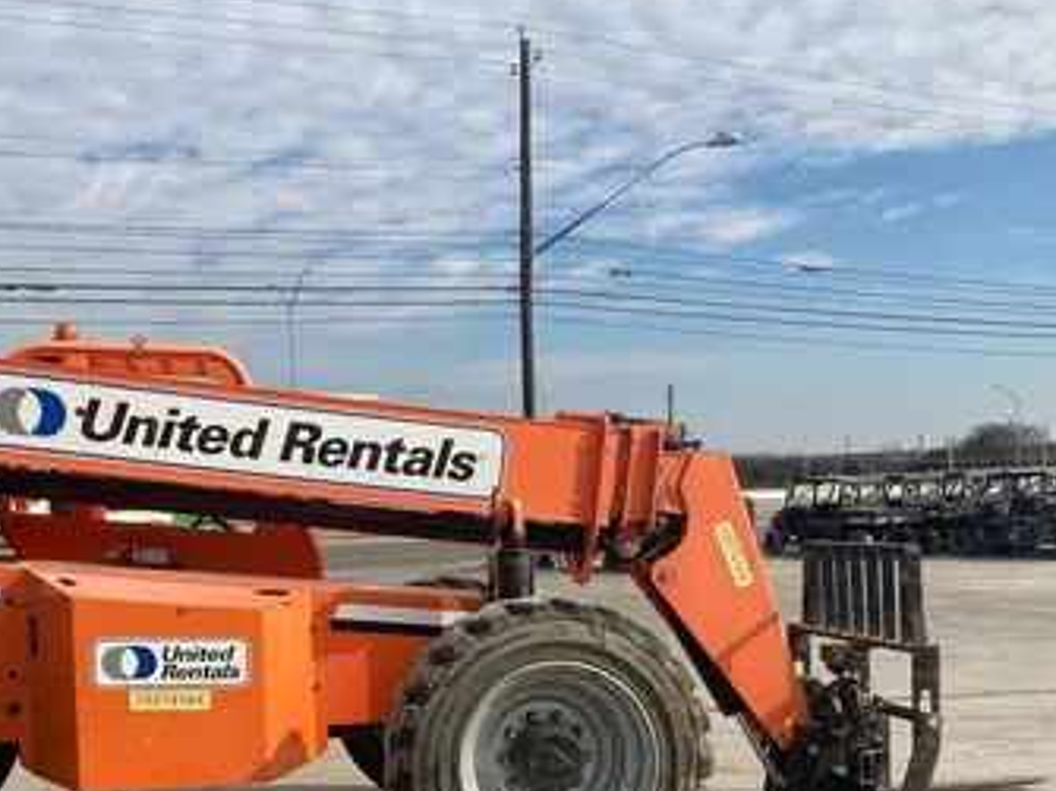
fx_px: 1403
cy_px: 607
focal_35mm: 46
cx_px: 337
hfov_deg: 40.6
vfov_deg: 30.9
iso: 20
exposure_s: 1/2315
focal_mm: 3.99
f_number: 1.8
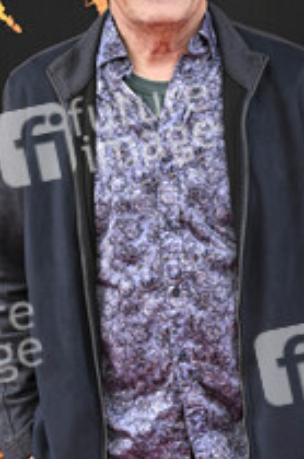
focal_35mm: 124
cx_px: 168
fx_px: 1578
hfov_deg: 11.0
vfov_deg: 16.6
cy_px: 245
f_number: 6.3
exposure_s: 1/320
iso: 640
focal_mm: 65
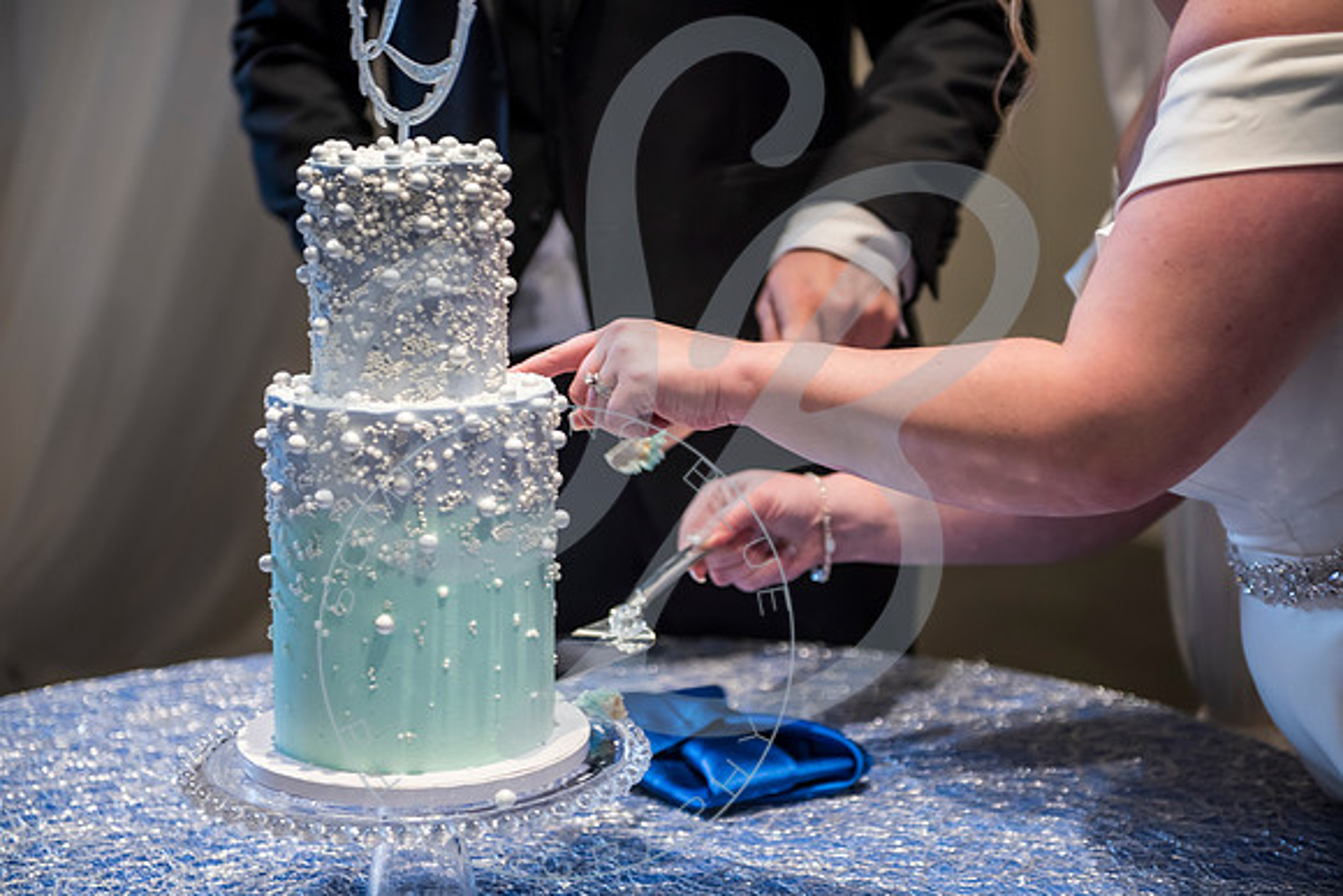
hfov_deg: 28.8
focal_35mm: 70
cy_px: 448
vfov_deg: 19.5
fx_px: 2612
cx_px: 672
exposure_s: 1/125
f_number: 2.8
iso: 800
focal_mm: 70
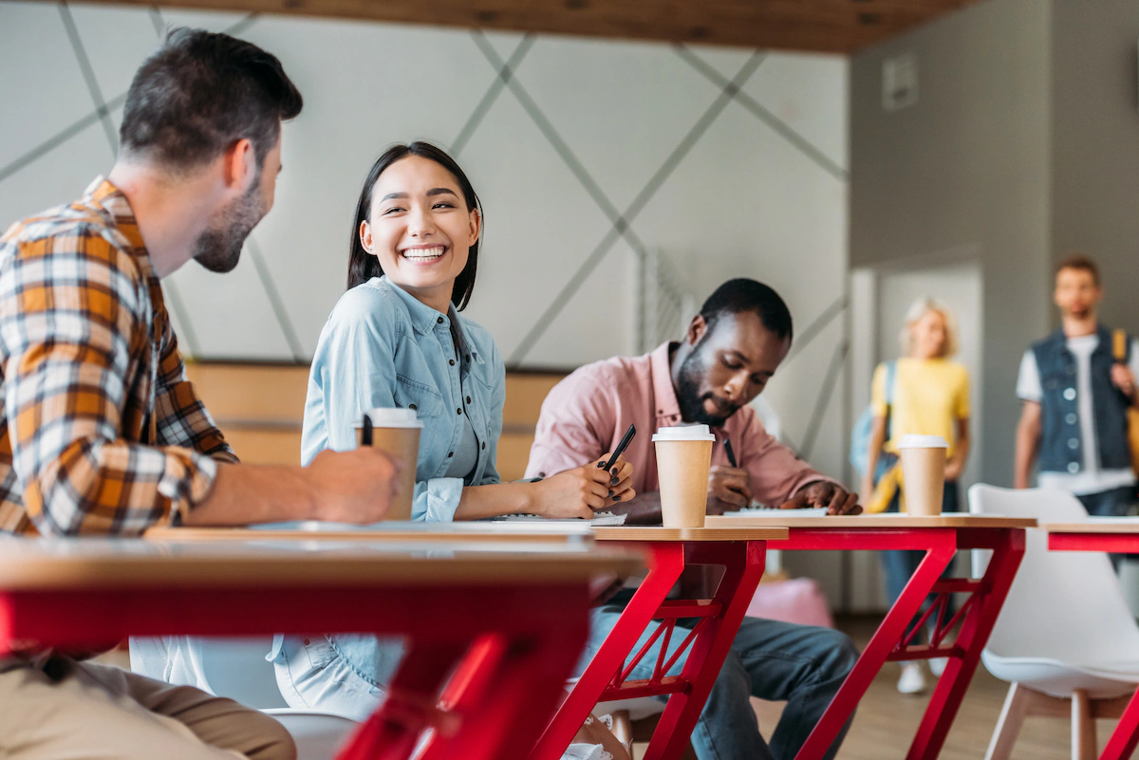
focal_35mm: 78
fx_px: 2469
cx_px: 570
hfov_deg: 26.0
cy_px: 380
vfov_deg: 17.5
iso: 1000
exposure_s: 1/250
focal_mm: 78
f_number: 2.8
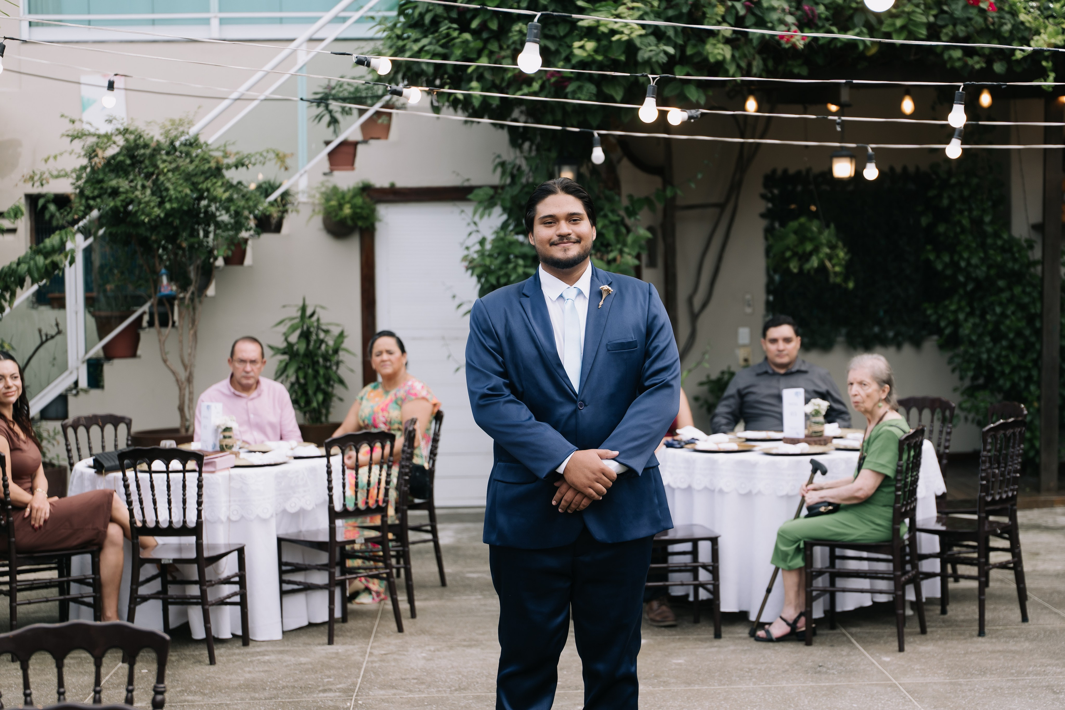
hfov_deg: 28.8
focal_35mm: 70
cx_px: 532
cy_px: 355
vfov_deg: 19.5
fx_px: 2071
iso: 250
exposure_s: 1/200
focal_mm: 67
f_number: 2.8
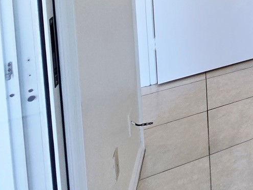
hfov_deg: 26.5
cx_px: 405
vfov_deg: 26.1
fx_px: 307
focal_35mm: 42
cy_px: -88
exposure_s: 1/120
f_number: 2.2
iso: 80
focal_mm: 2.2
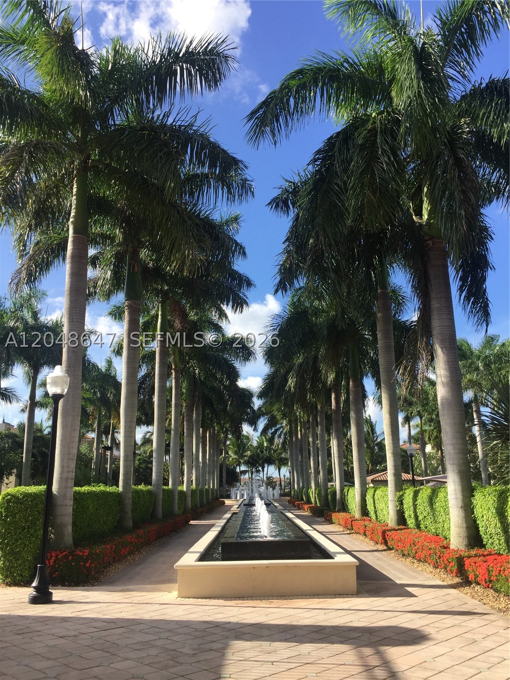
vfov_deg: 61.7
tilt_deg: +15.7
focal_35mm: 29
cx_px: 255
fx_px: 570
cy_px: 340
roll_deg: +0.1
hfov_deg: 48.2
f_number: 2.2
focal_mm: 4.15
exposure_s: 1/1130
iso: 32
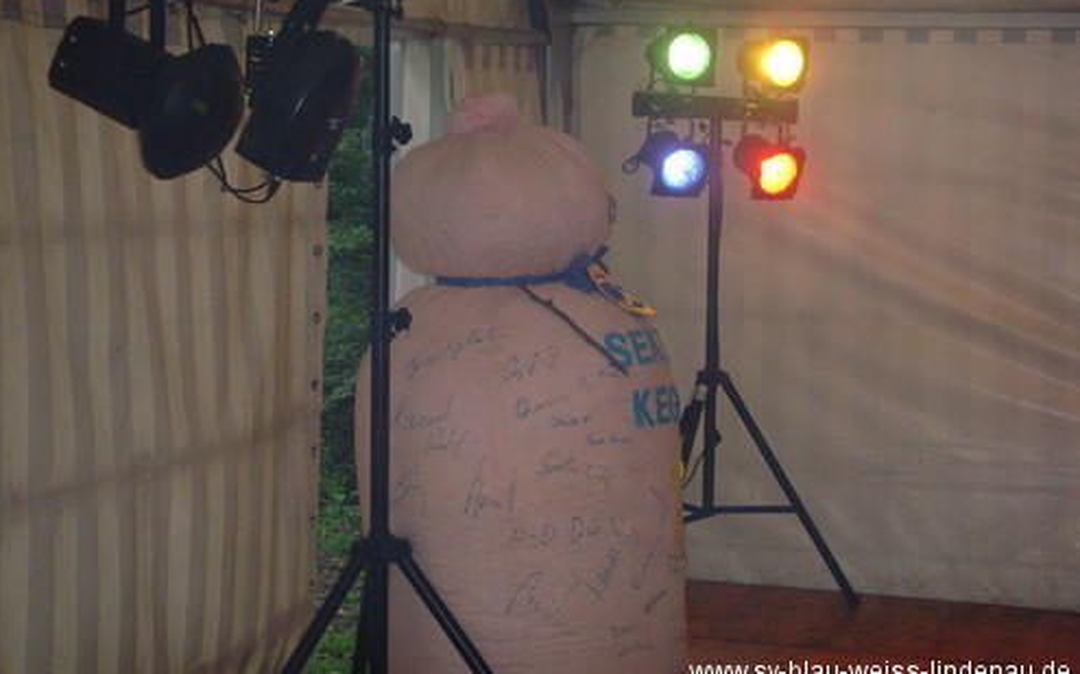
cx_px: 539
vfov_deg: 17.4
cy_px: 280
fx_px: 2207
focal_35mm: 75
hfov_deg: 27.5
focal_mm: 11.8
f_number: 4.1
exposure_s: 1/60
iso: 240
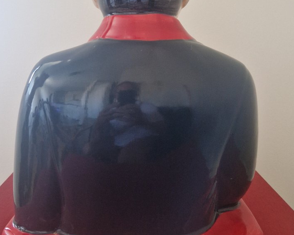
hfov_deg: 47.9
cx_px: 144
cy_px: 104
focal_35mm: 38
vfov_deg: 39.1
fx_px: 331
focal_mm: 5.4
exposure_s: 1/100
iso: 80
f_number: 1.8
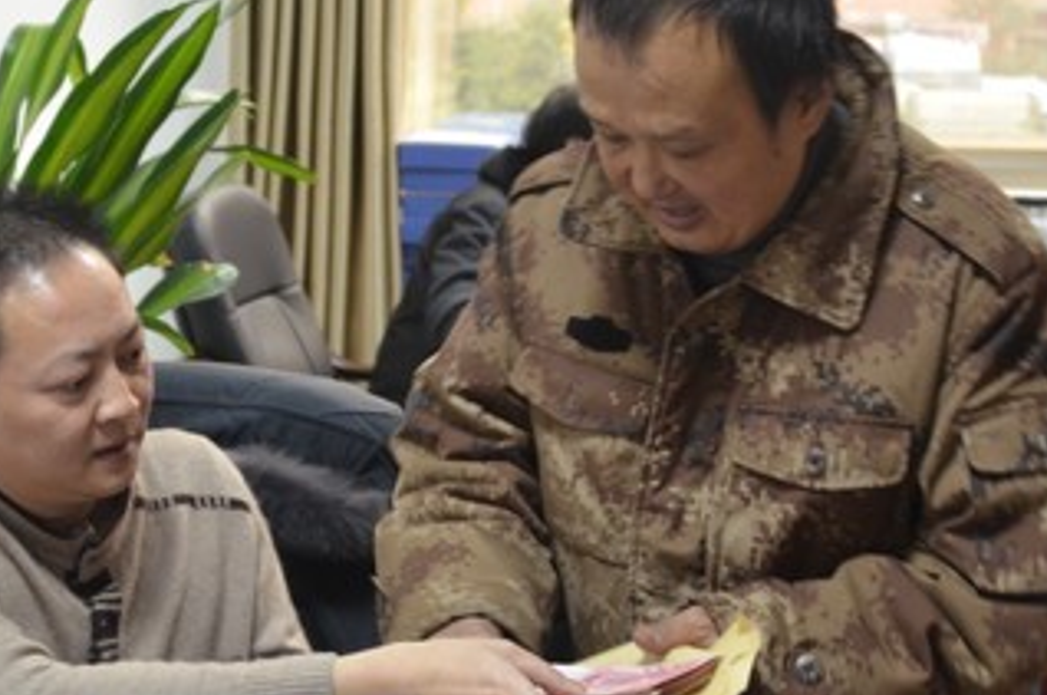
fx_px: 1917
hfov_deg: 30.5
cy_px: 400
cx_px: 431
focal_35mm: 66
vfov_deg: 20.5
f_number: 3.5
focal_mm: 28
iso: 1400
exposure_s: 1/30
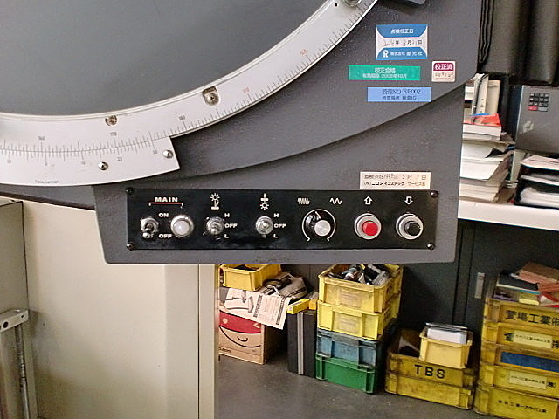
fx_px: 565
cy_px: 210
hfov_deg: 52.6
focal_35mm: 35
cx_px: 280
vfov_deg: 40.7
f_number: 3.1
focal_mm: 6.3
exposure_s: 1/60
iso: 320
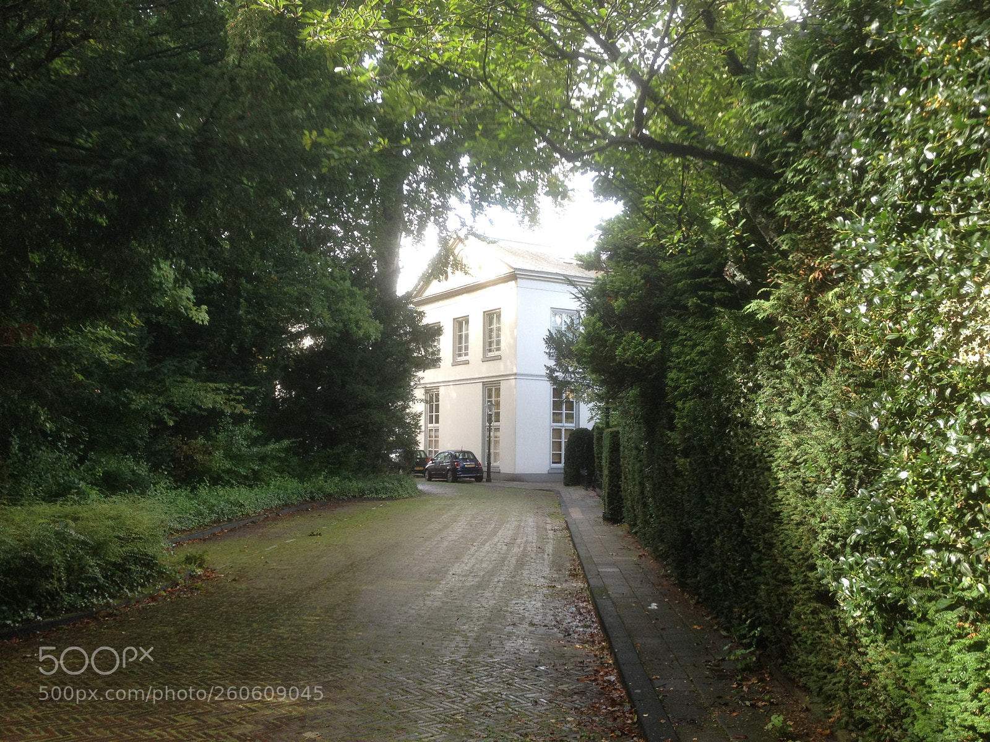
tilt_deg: +5.1
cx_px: 495
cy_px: 371
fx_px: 1001
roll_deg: -1.4
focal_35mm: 35
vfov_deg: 40.7
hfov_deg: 52.6
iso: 50
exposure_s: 1/120
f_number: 2.4
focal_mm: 4.28
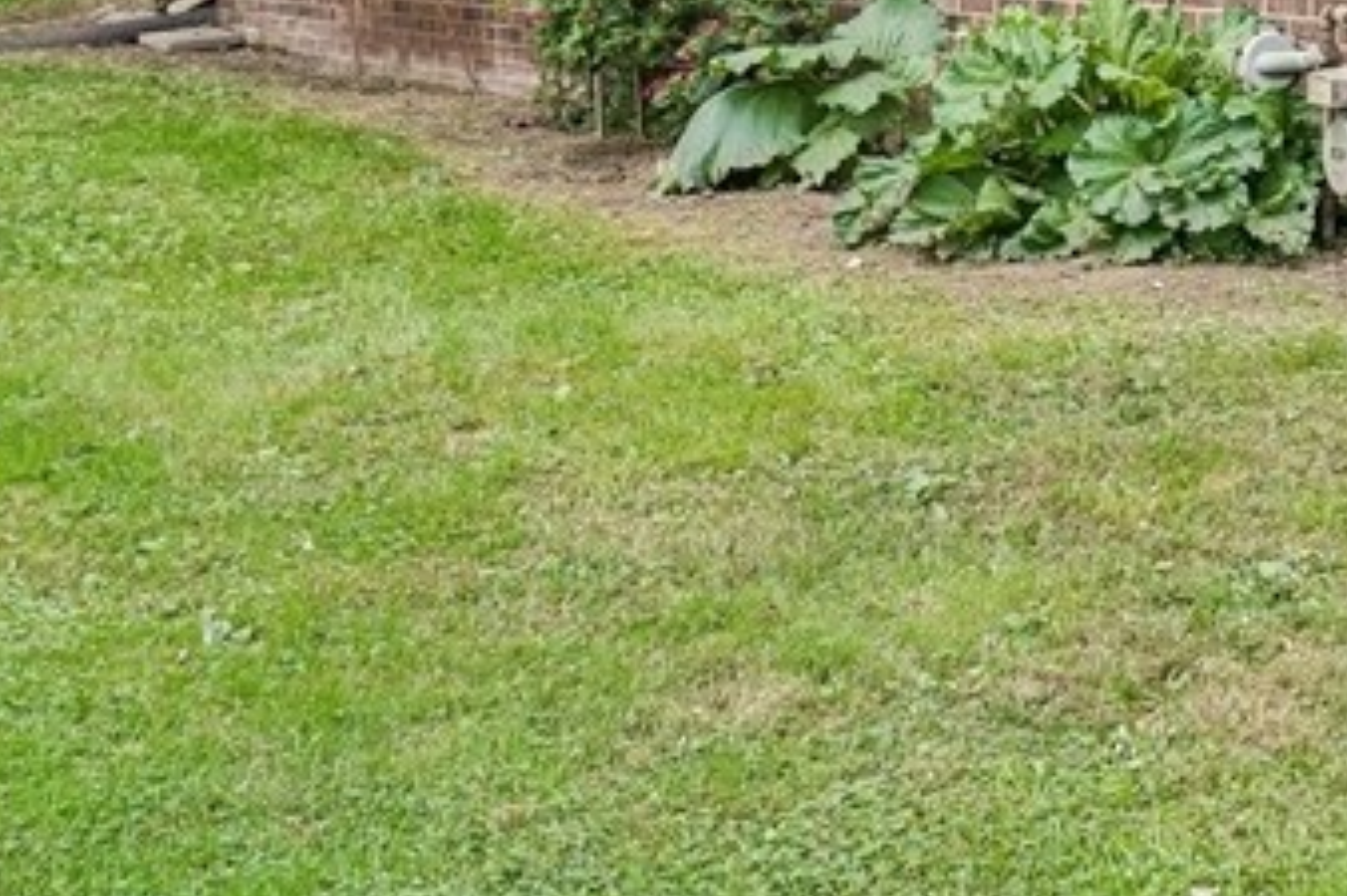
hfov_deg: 22.1
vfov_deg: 16.8
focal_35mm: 77
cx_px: 1985
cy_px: -245
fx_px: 2880
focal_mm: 24
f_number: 4
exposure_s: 1/30
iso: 200
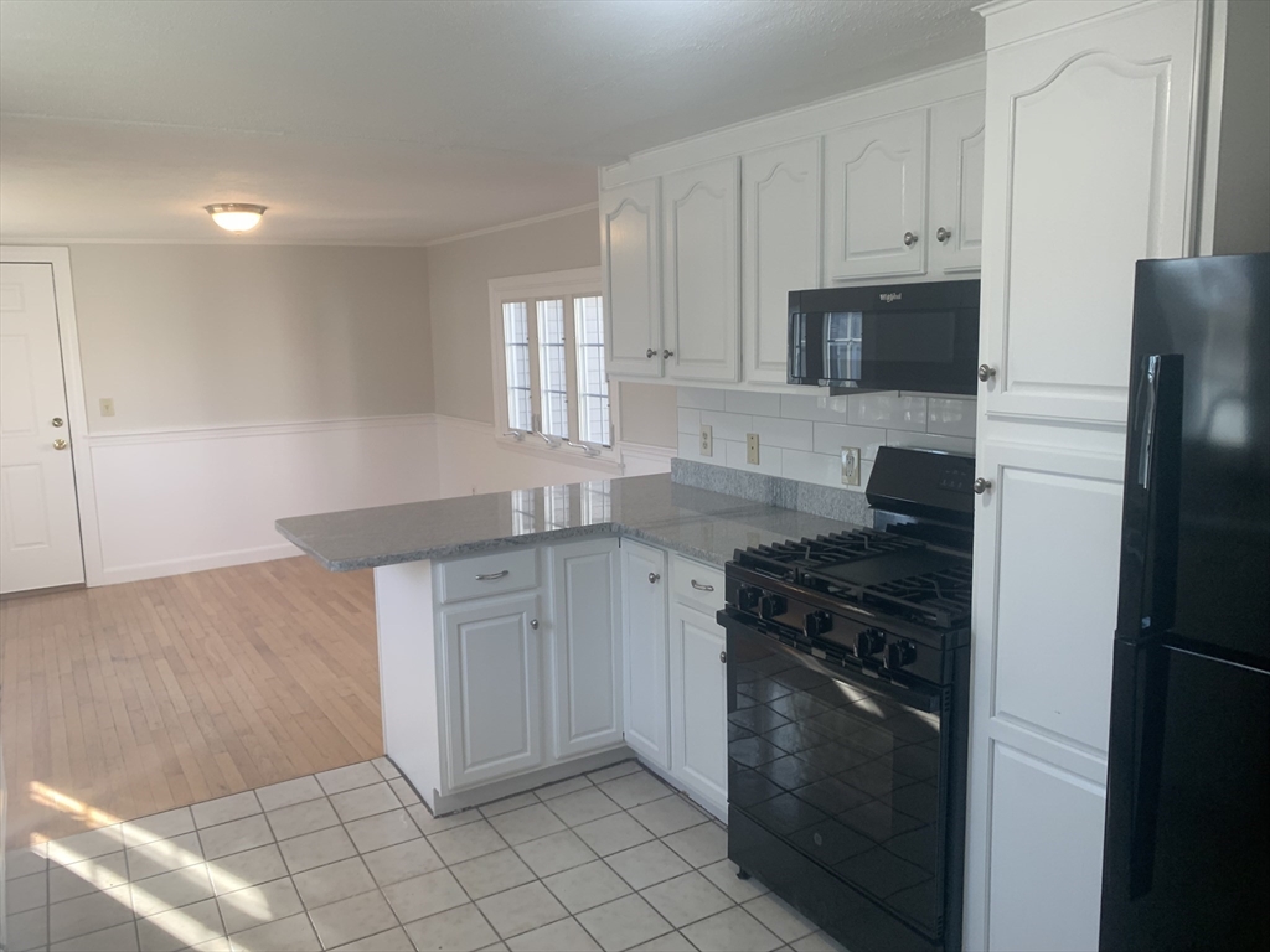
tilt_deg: -5.0
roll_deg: +0.7
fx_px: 954
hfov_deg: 67.3
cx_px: 635
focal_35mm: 26
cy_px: 476
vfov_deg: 53.1
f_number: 1.8
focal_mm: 4.25
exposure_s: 1/60
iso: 50
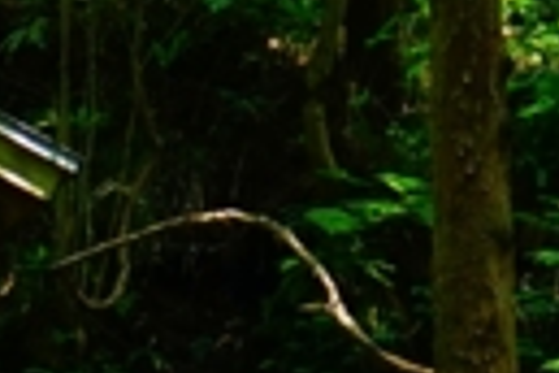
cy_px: 813
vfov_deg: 6.0
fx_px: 3462
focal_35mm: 223
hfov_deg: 8.8
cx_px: -464
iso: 160
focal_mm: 24
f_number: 4
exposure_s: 1/60
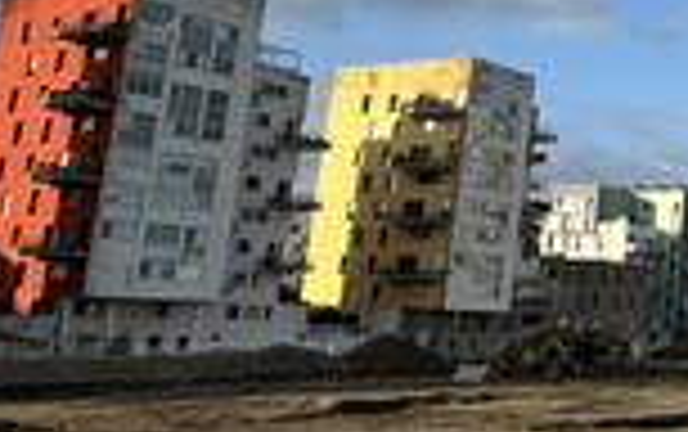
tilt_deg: +10.2
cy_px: 130
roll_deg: -0.4
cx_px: 1169
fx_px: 1164
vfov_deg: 20.9
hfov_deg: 22.7
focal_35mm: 62
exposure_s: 1/1667
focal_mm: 2.22
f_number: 2.2
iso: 50
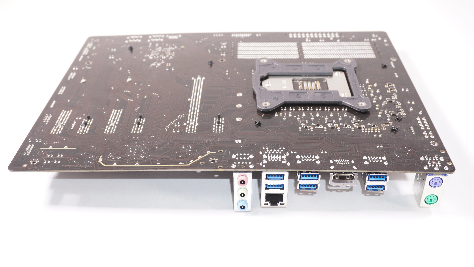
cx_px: 237
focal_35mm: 43
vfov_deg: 28.0
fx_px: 535
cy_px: 115
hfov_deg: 47.8
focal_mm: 27
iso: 250
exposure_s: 1/50
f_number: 5.6
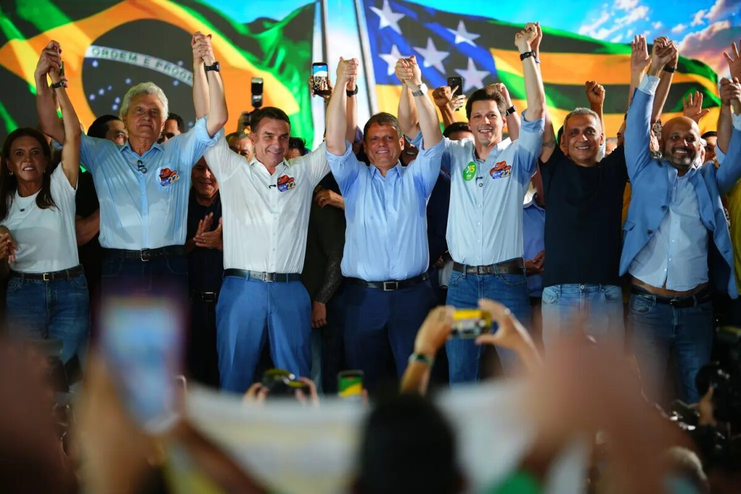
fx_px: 1749
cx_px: 370
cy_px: 247
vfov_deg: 16.1
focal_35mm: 85
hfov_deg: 23.9
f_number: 1.4
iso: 800
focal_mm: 85
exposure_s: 1/320
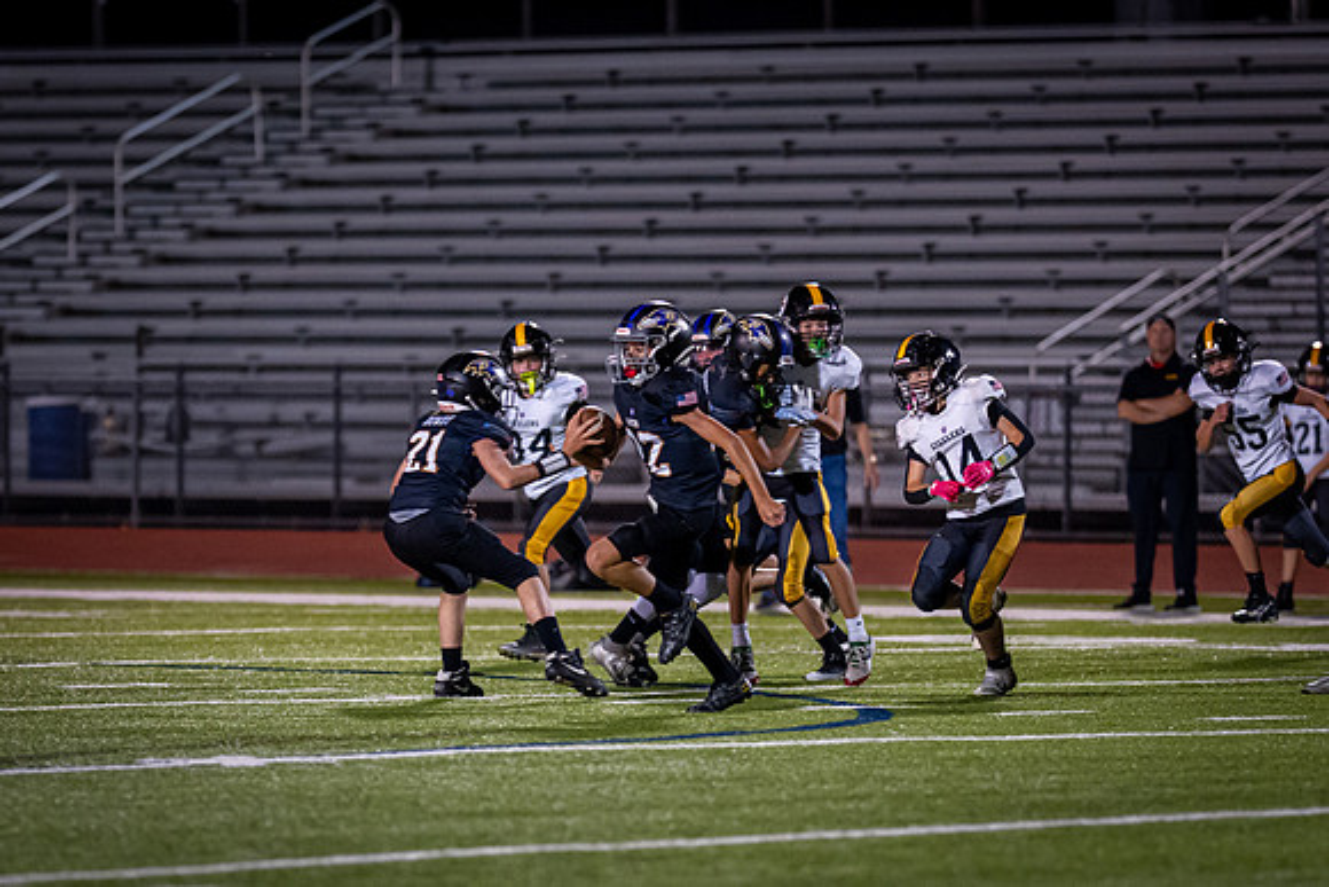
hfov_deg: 6.7
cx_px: 565
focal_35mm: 309
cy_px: 604
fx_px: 11428
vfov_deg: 4.4
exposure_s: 1/1000
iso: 1600
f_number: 1.8
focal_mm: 135
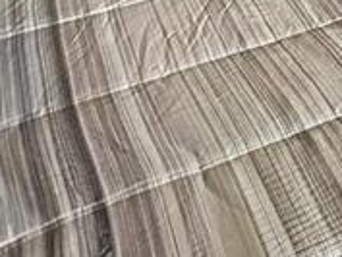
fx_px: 801
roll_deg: -1.6
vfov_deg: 14.8
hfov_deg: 17.9
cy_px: -263
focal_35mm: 81
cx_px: 659
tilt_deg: -13.1
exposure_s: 1/120
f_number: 2.2
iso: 160
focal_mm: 2.22
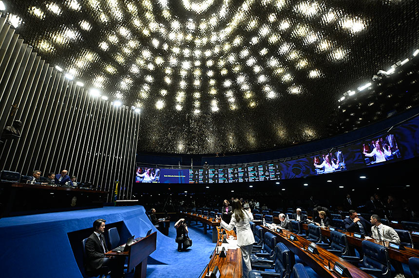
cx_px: 210
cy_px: 139
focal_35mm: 16
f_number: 4
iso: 3200
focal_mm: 16
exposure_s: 1/200
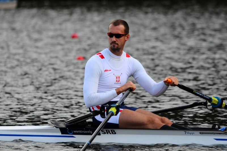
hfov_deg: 4.3
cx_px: 114
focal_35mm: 480
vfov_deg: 2.9
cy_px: 76
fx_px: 3022
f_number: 5.6
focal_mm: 320
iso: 800
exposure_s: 1/1600
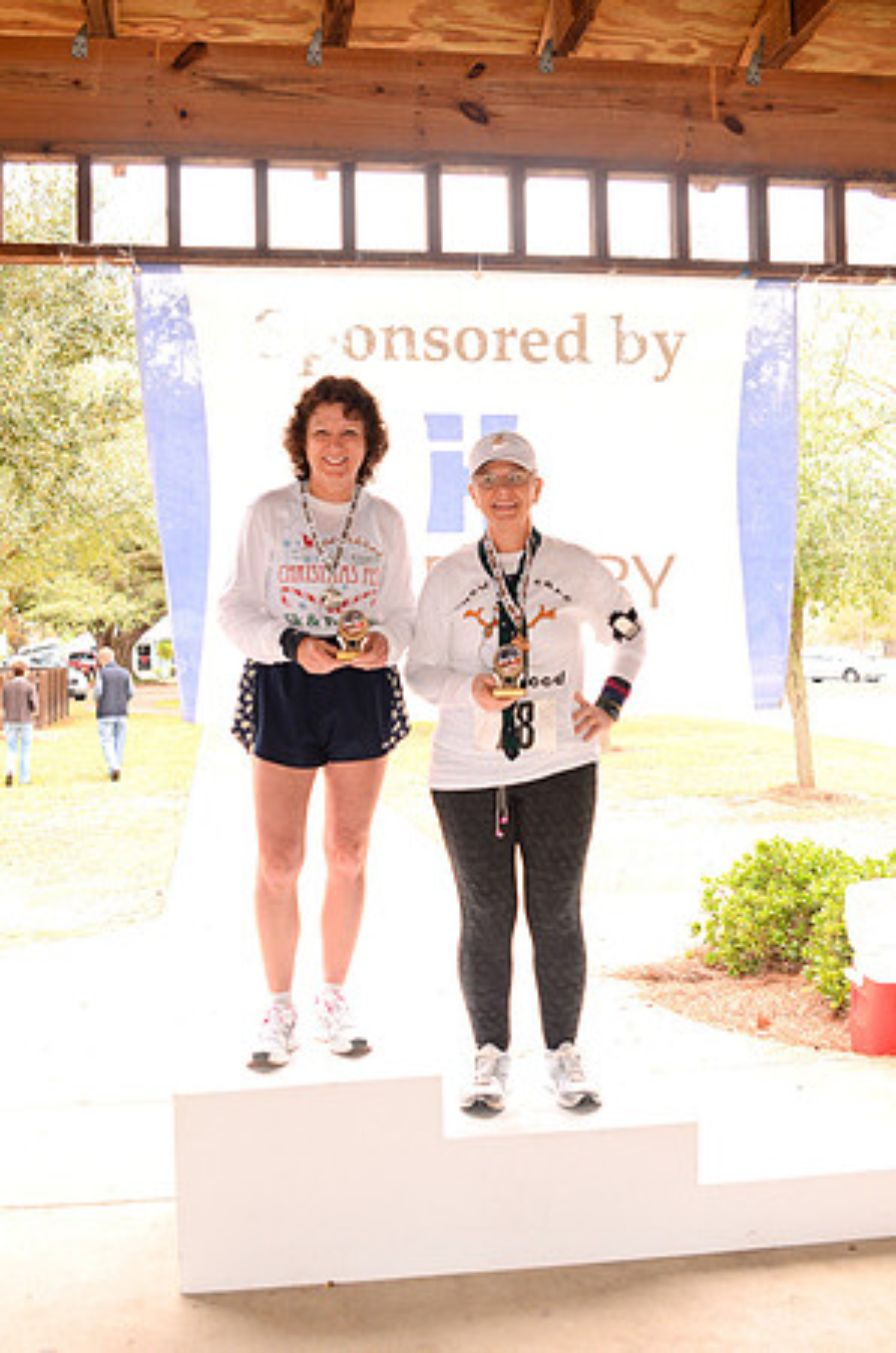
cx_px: 448
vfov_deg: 48.0
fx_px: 1519
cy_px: 676
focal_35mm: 40
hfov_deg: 32.9
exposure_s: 1/125
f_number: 4
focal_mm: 27
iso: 640
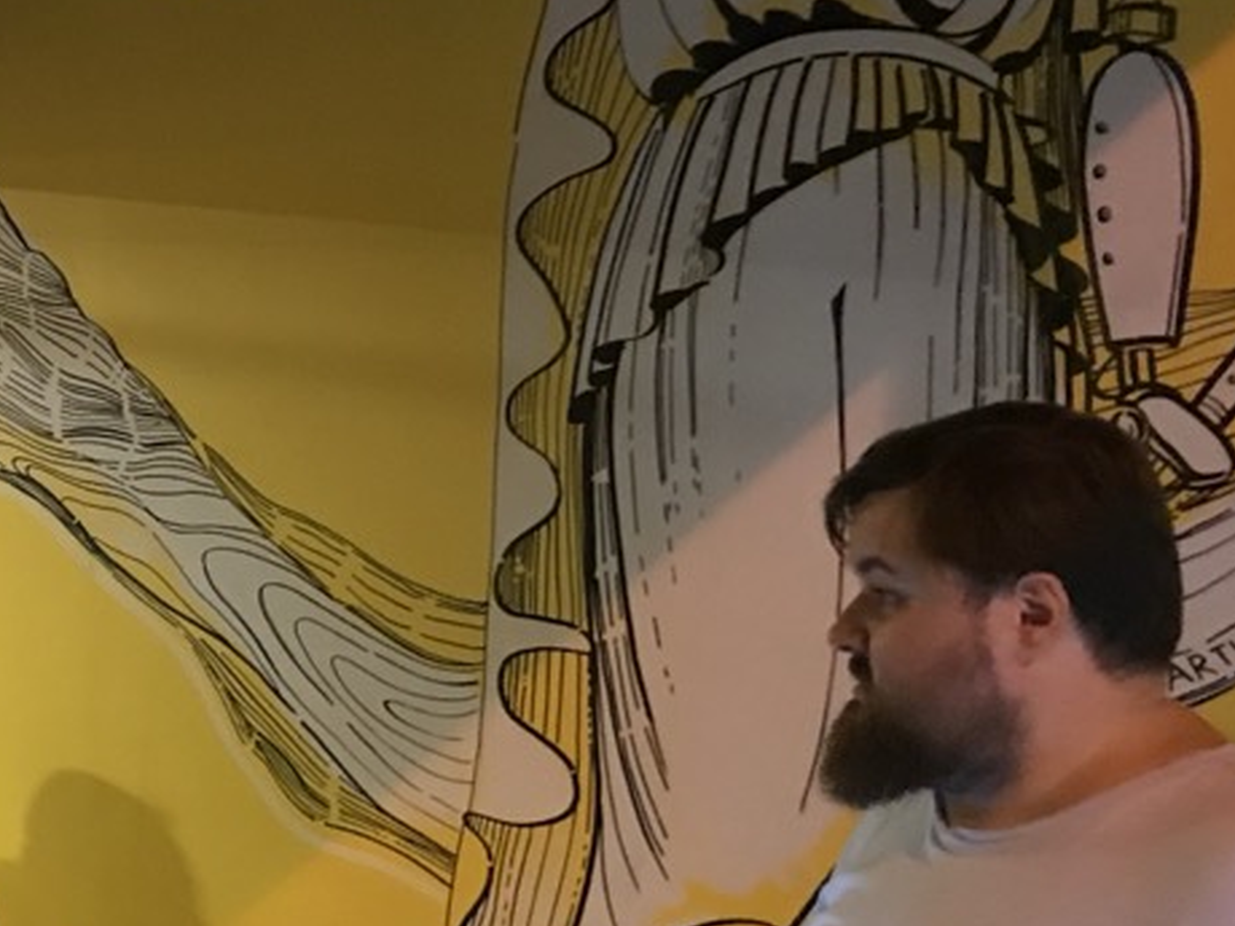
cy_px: 620
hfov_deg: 24.5
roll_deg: +2.1
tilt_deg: -10.9
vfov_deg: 20.1
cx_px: -185
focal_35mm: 73
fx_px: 2604
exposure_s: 1/8
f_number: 1.8
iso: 100
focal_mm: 3.99
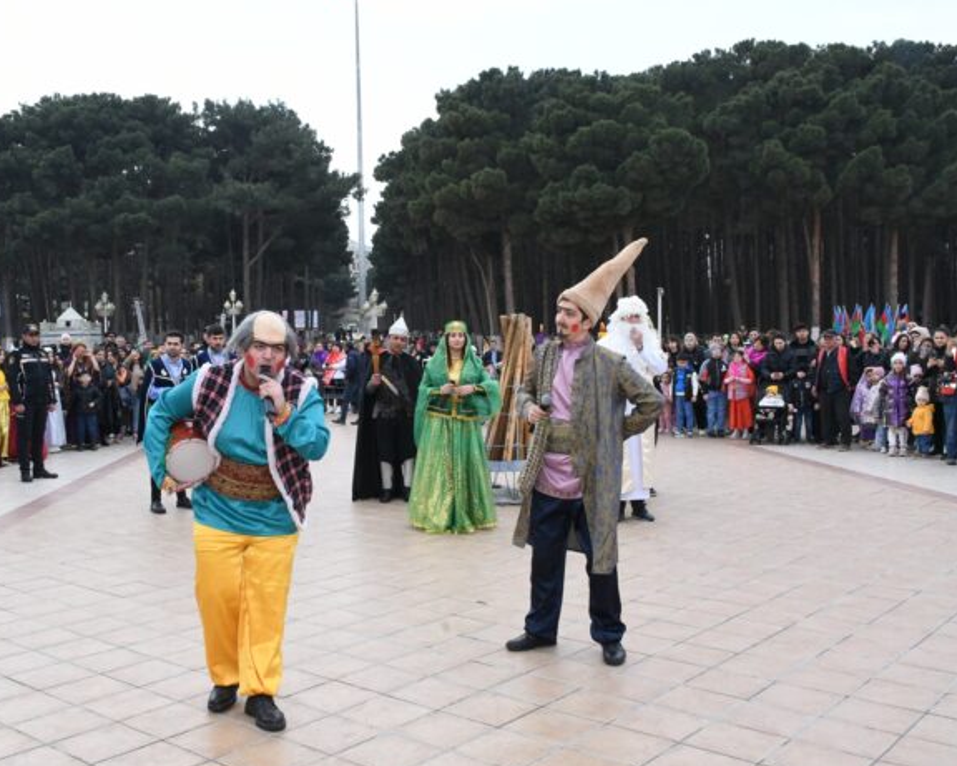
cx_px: 414
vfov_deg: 42.2
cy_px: 383
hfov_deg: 51.4
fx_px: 991
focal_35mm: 35
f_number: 18
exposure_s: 1/200
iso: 1000
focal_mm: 20
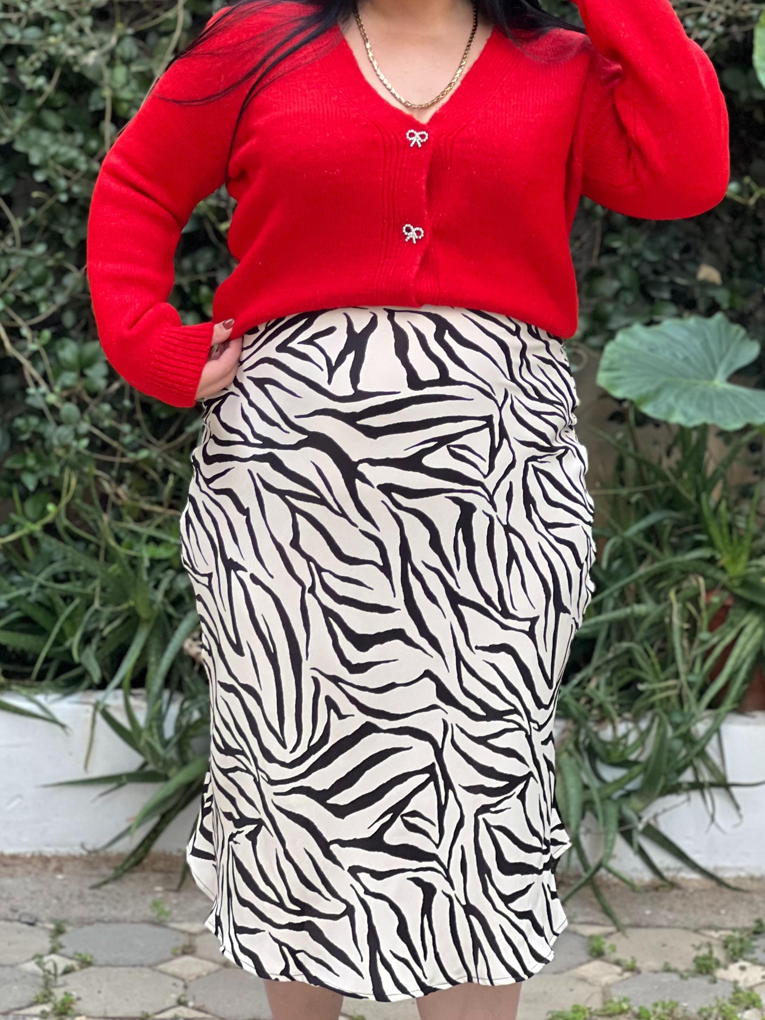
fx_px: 3183
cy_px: 320
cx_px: 396
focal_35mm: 108
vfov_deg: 18.1
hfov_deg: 13.7
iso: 200
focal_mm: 9
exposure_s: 1/121
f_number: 2.8
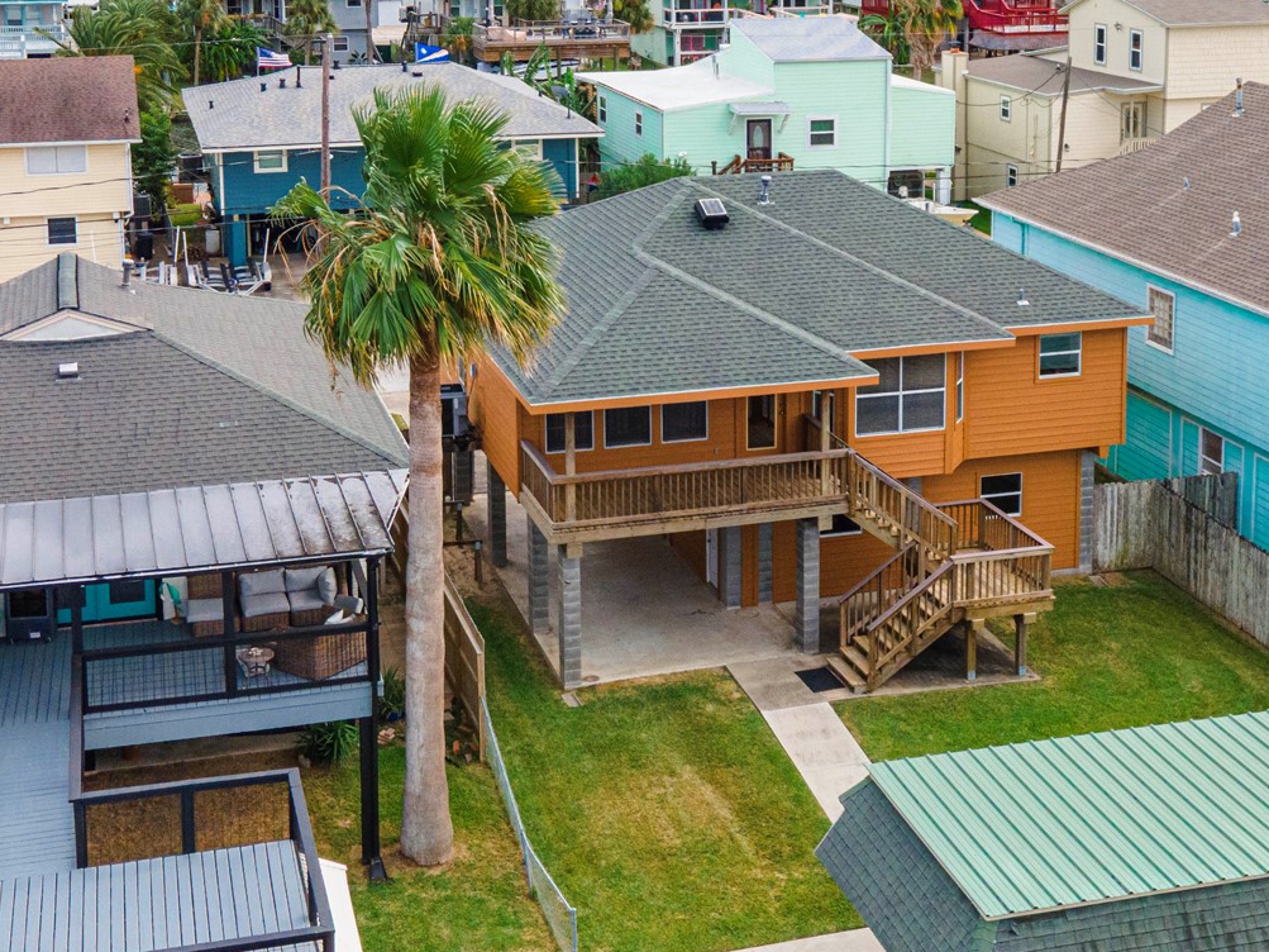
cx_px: 1062
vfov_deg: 29.7
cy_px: 511
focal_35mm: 49
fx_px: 1796
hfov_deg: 37.2
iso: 100
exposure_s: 1/640
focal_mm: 4.5
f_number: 2.8
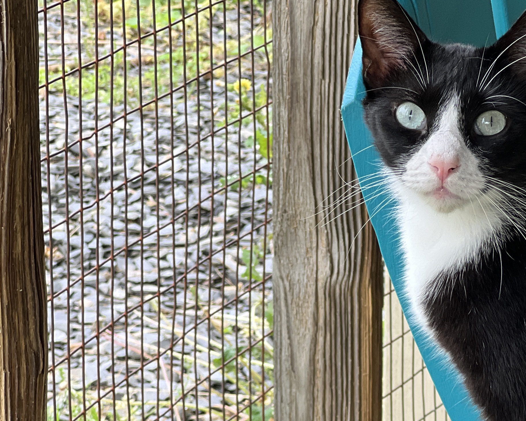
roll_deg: -0.8
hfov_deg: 11.6
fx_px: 2568
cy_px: 331
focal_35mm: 165
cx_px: 456
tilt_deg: -16.1
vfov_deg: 9.3
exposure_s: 1/121
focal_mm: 9
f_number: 2.8
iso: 50
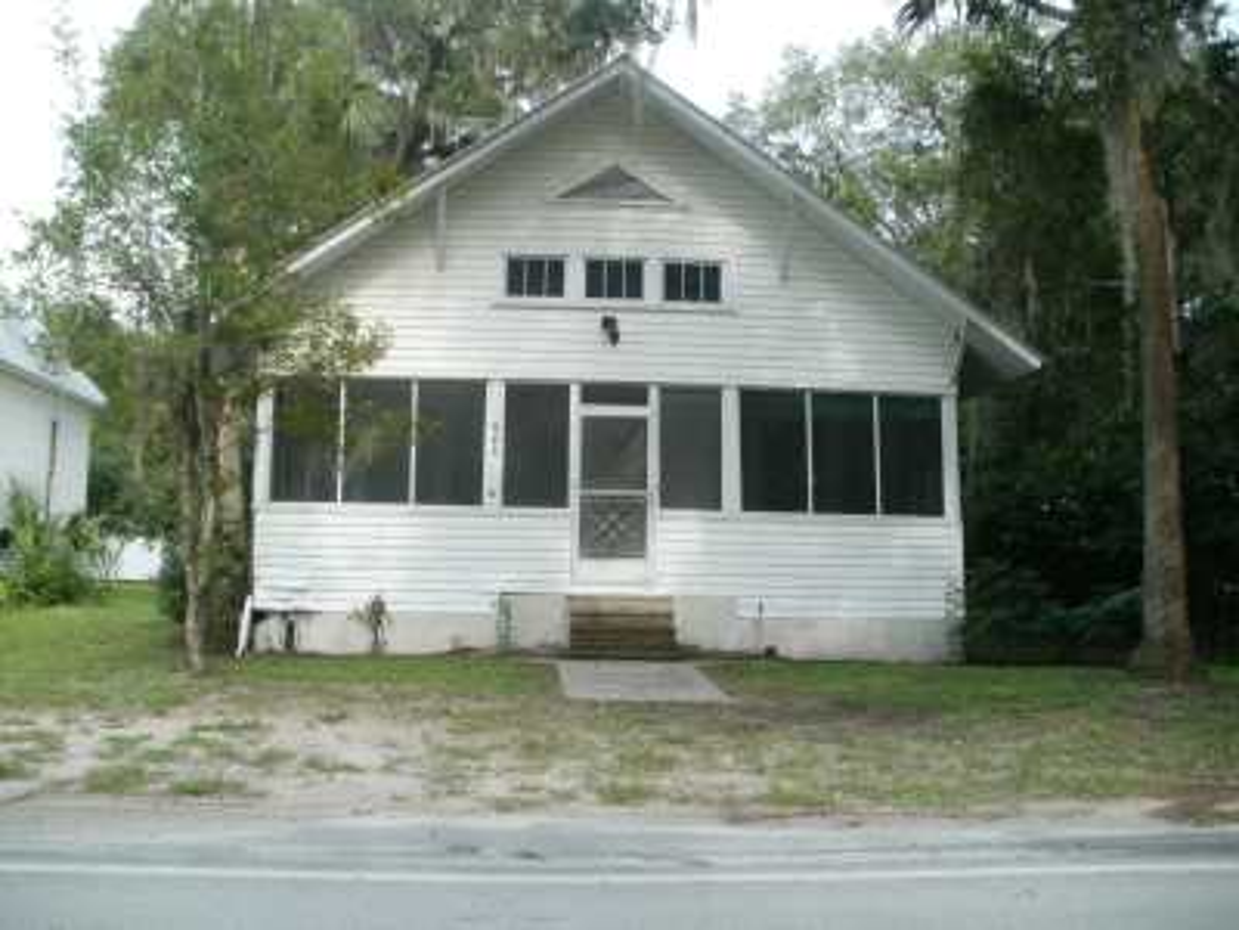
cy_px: 465
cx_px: 620
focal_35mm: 36
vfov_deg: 39.7
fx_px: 1289
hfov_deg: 51.4
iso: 100
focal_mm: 6.3
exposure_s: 1/250
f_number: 3.5
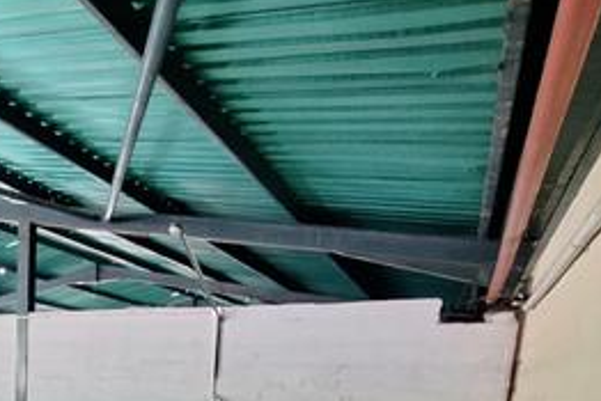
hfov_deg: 51.4
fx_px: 551
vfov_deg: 32.8
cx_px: 76
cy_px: 483
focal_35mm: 33
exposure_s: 1/24
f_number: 2.2
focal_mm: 1.74
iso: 500
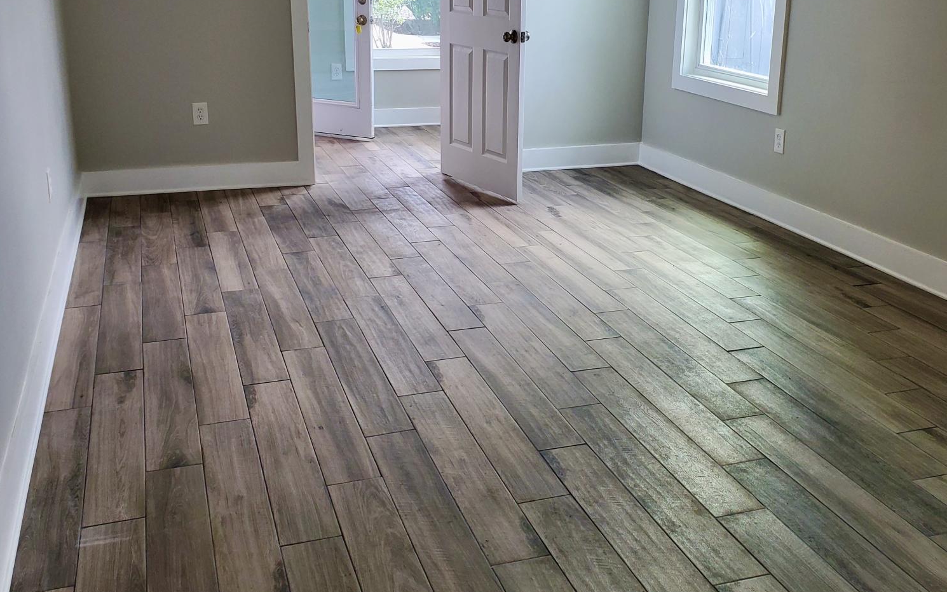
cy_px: 179
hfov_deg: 52.8
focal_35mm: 37
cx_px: 473
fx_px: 955
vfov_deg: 34.0
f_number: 2.4
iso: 125
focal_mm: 4.3
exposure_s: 1/120
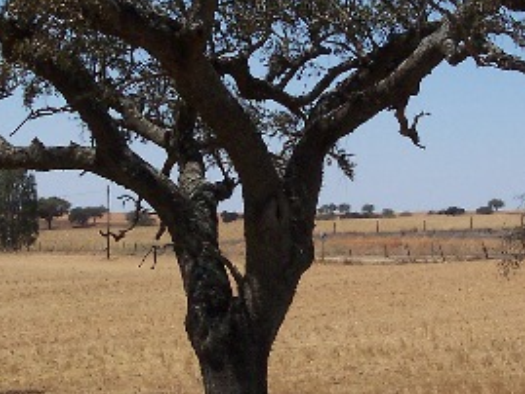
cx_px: 273
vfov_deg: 13.0
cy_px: 21
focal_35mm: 113
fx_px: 1715
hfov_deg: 17.4
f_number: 4.8
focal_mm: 8
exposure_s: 1/1000
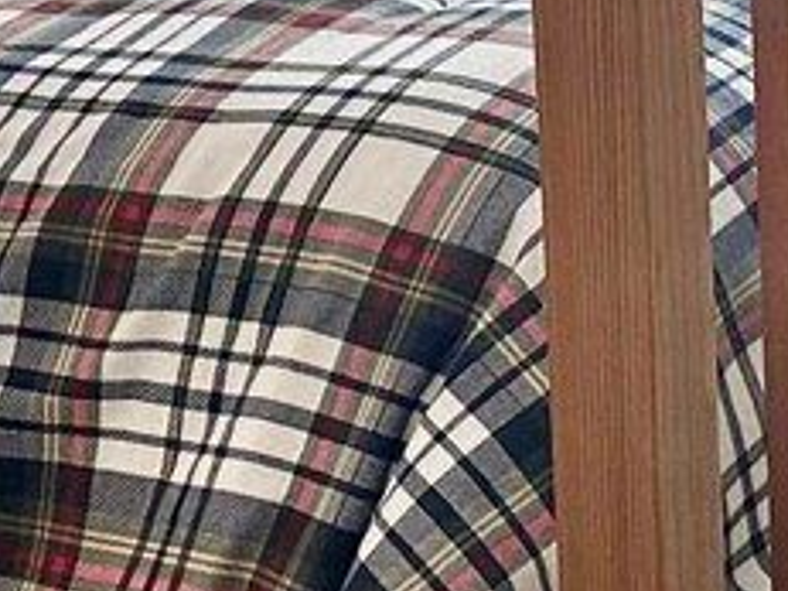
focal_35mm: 166
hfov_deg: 11.7
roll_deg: +2.3
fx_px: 3777
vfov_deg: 8.7
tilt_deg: -8.2
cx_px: 924
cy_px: -301
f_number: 1.78
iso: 200
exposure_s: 1/120
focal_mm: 6.86
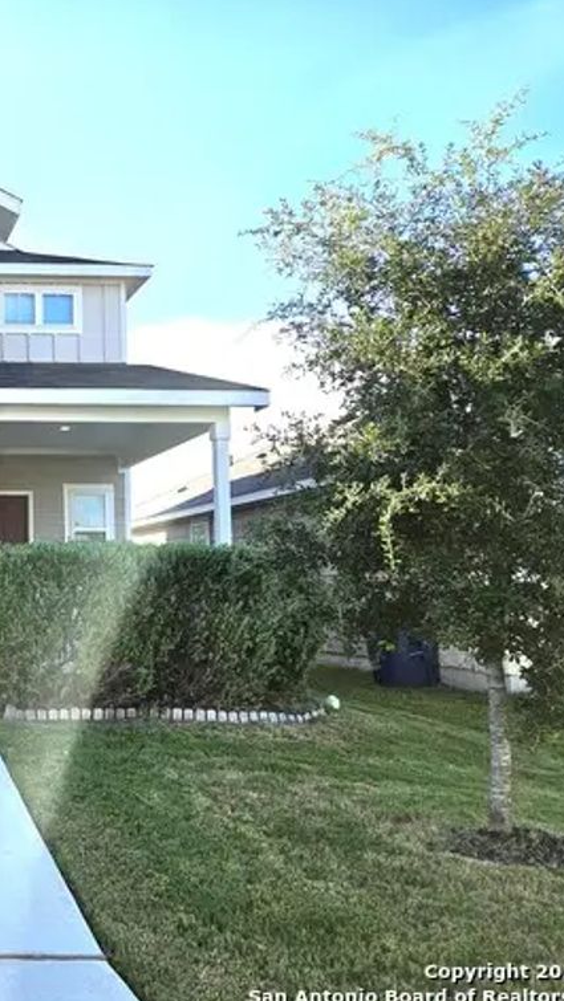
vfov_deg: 58.0
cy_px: 500
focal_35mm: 34
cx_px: -86
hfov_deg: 30.3
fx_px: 903
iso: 25
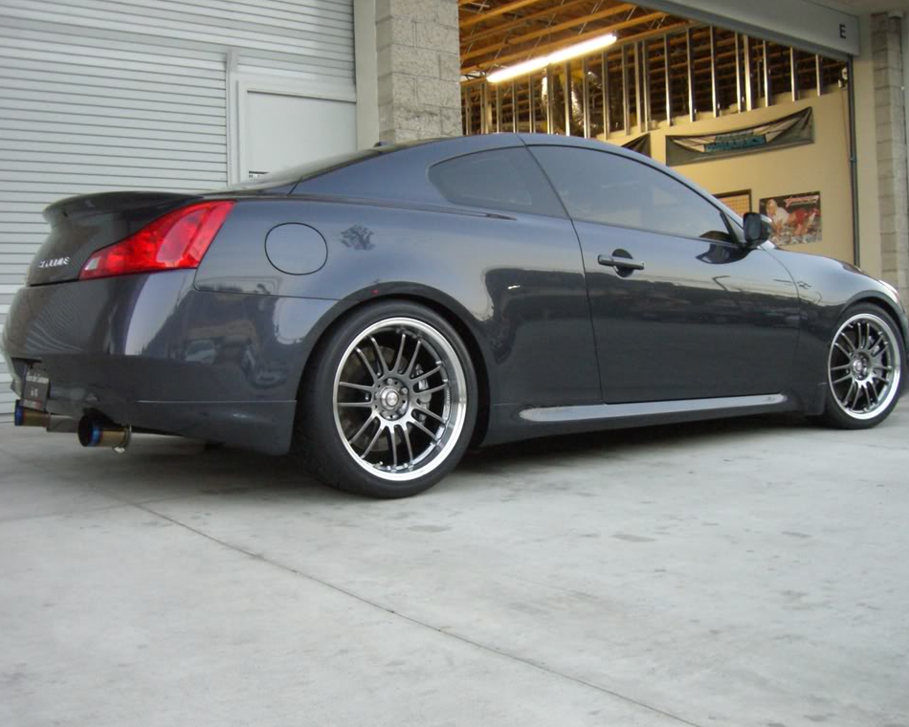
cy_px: 366
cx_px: 471
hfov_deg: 45.8
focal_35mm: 40
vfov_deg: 37.3
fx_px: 1076
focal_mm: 6.2
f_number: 2.7
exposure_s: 1/50
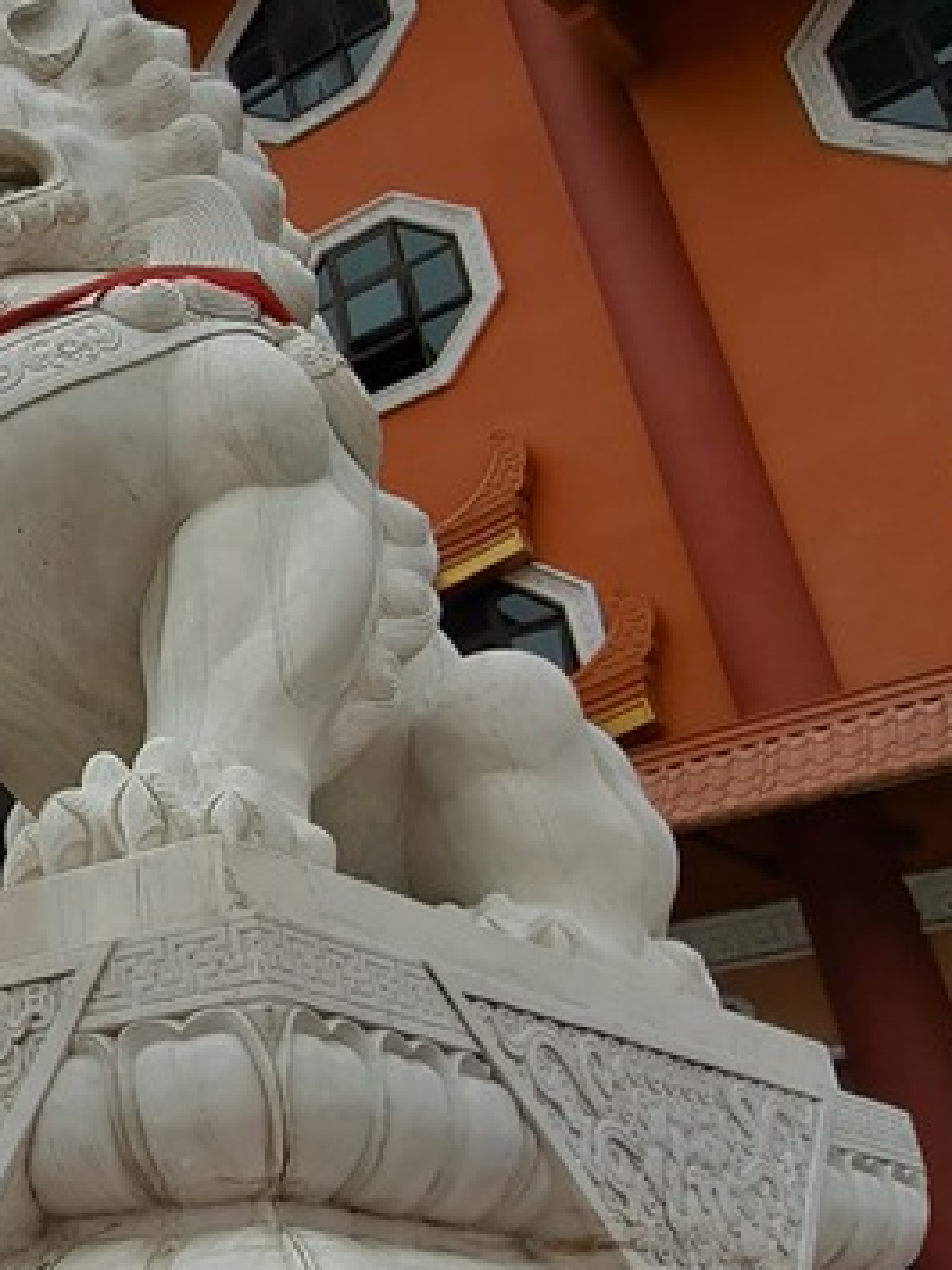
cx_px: -490
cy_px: 594
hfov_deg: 24.9
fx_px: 1614
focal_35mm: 44
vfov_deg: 42.9
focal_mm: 1.74
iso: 50
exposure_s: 1/1869
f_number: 2.2
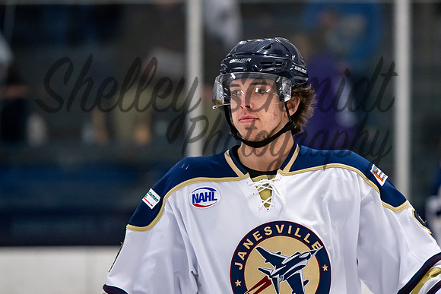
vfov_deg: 3.6
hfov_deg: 5.4
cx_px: 254
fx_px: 4639
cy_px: 130
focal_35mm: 379
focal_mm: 200
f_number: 3.2
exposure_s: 1/800
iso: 2000
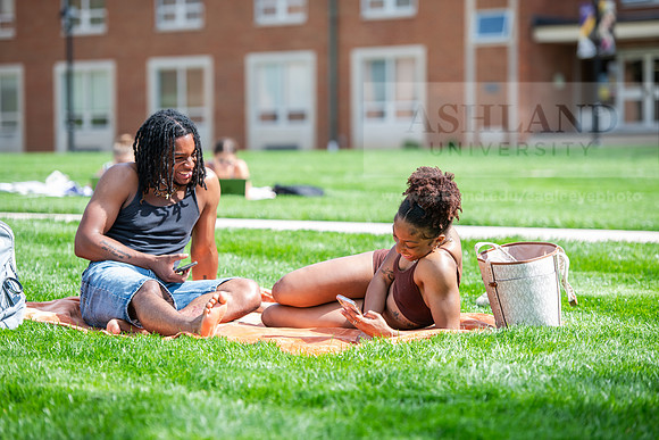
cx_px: 330
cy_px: 220
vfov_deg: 10.6
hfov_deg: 15.8
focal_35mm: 130
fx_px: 2380
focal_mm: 130
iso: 125
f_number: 3.2
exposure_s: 1/400
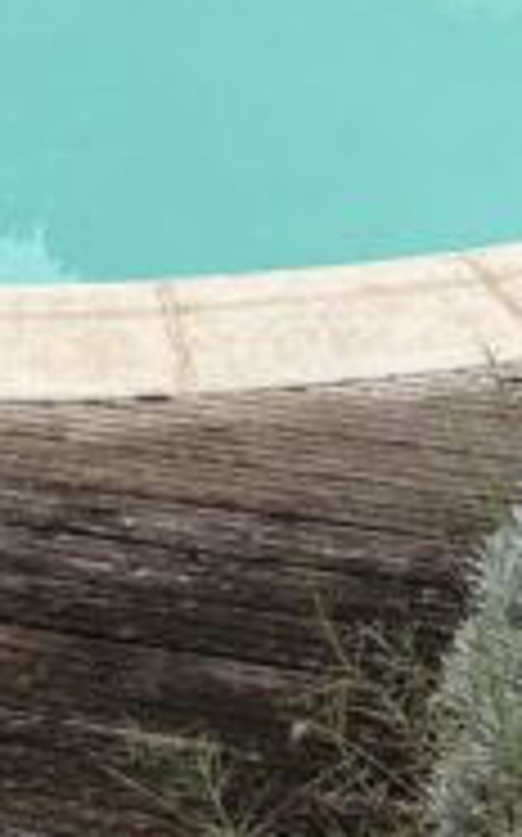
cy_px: -382
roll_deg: +1.4
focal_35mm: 114
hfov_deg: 11.4
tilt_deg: -6.5
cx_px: 54
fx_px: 2599
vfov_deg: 16.8
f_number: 1.6
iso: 50
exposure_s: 1/2141
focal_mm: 5.96
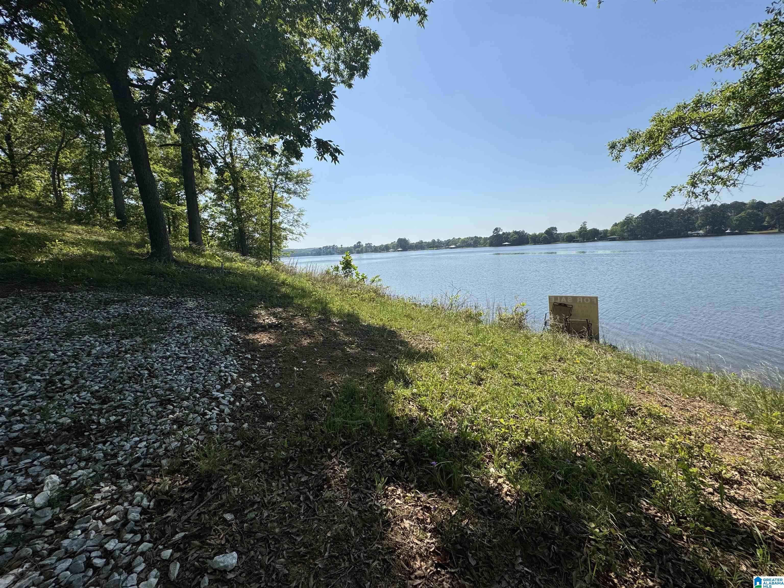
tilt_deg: -8.2
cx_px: 392
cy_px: 294
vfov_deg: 85.7
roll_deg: +2.4
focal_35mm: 14
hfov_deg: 102.1
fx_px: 317
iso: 50
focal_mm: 2.22
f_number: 2.2
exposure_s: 1/3390
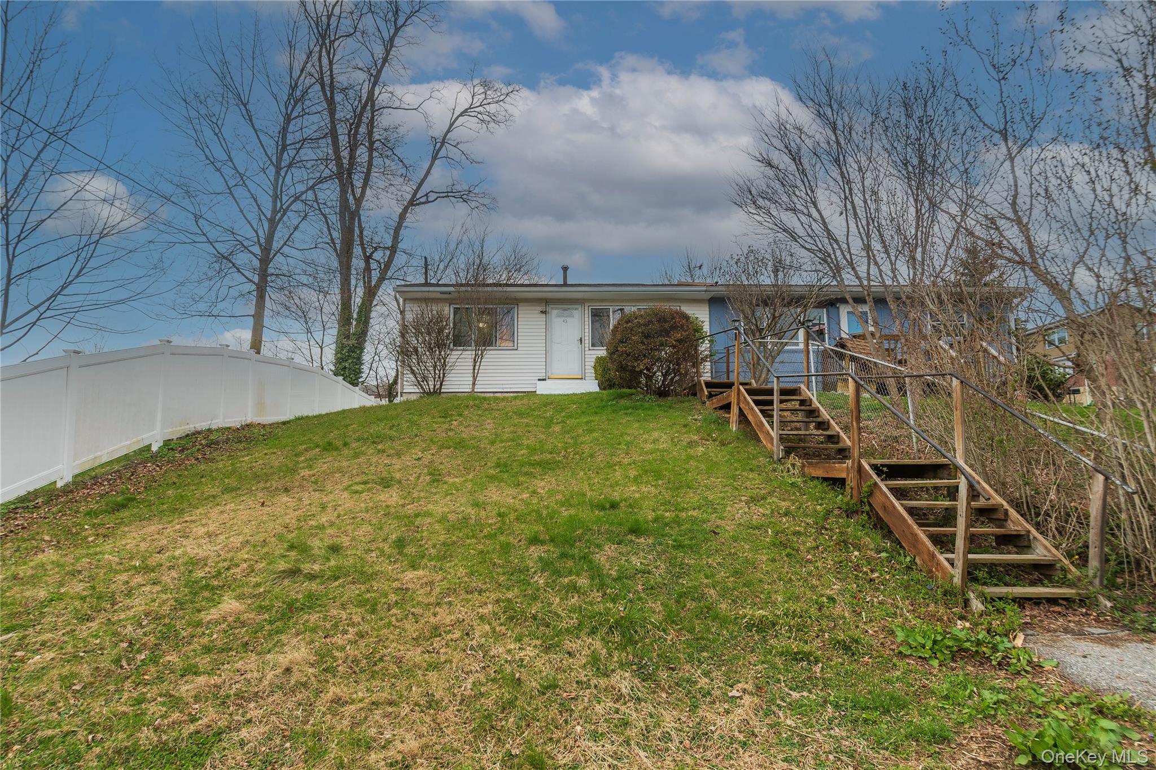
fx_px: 578
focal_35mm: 18
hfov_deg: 90.0
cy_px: 385
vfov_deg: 67.4
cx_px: 578
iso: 100
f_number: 7.1
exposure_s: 1/200
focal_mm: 12
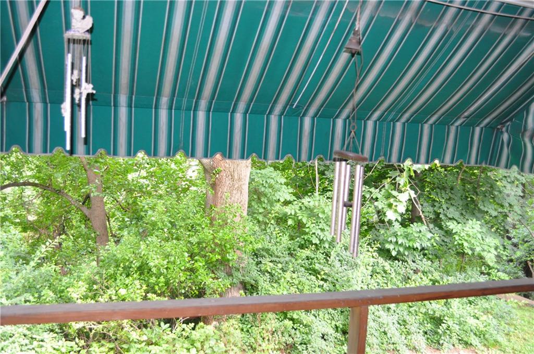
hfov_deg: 57.3
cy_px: 177
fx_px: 489
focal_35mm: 33
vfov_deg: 39.8
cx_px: 267
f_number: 3.8
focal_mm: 22
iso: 800
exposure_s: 1/60
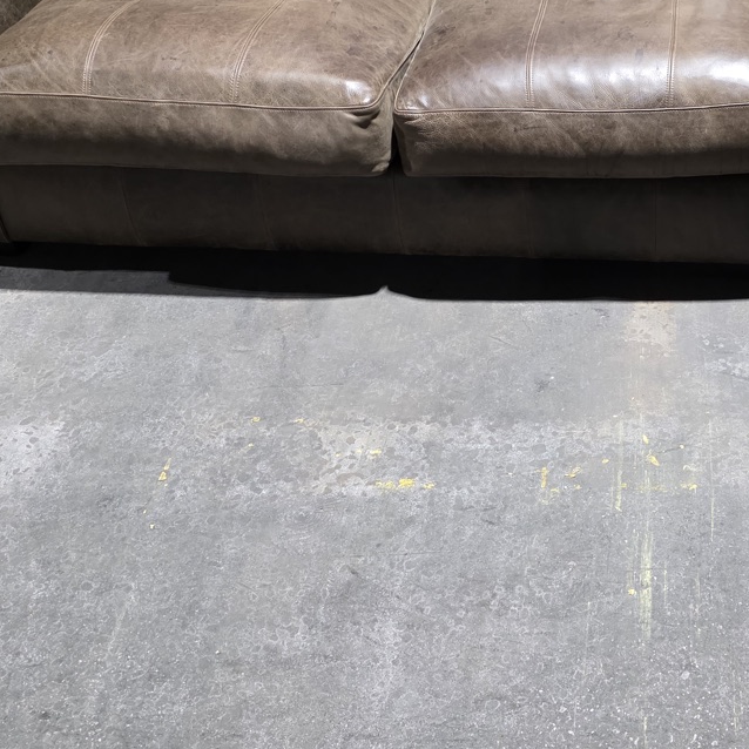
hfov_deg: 31.7
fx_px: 1248
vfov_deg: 33.4
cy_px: 331
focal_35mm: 51
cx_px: 686
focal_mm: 6.3
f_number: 1.7
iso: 640
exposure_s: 1/120
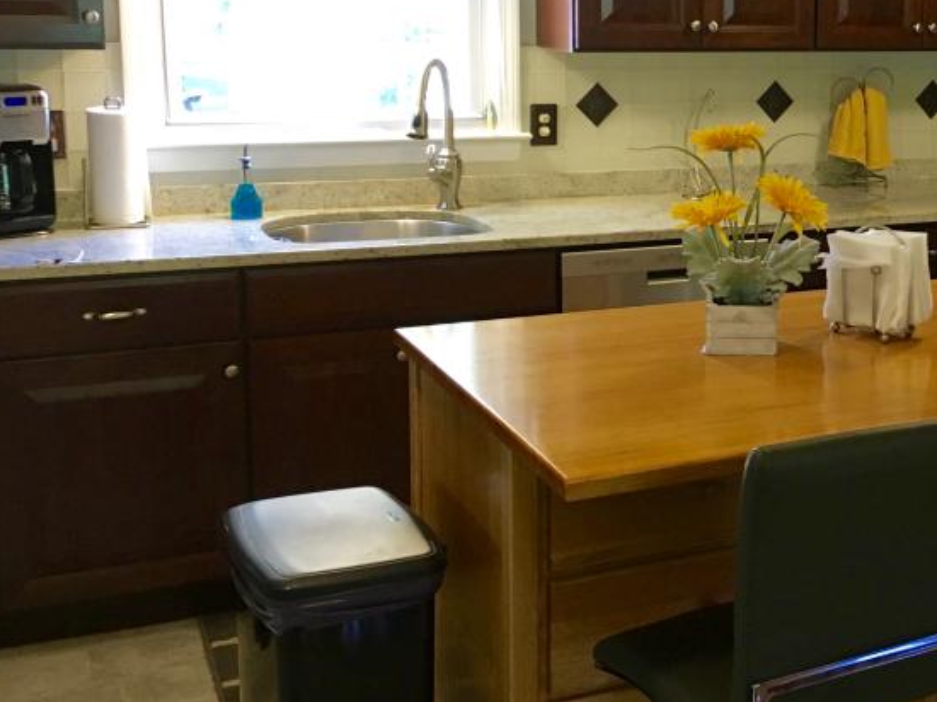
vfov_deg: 26.8
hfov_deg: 33.5
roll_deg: -1.6
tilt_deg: -7.1
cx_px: 855
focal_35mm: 54
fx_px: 1461
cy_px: 225
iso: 100
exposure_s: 1/30
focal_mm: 4.15
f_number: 2.2
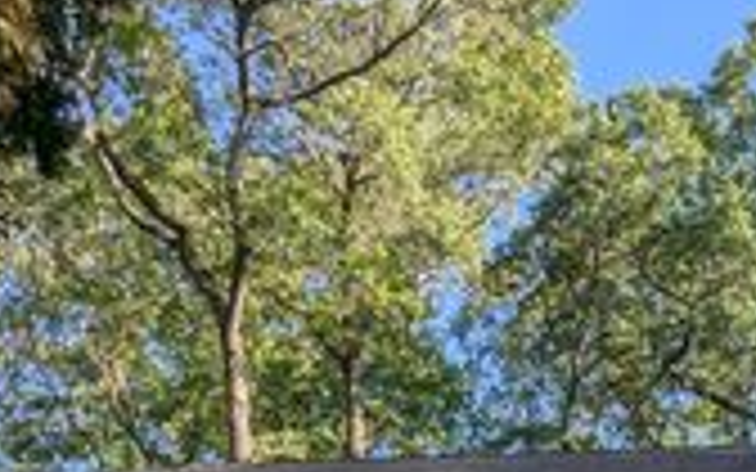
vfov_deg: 25.5
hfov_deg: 47.6
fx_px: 845
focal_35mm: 41
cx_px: 490
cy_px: 661
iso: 47
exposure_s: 1/390
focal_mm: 1.95
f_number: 2.2
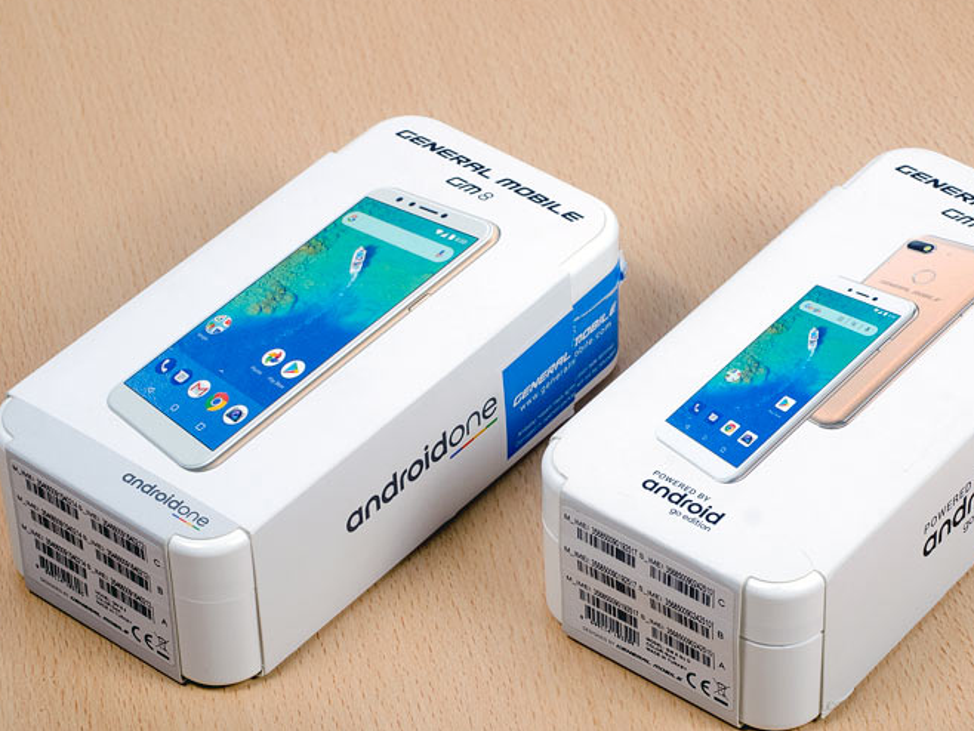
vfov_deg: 16.1
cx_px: 564
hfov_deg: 21.3
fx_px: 2590
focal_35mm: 92
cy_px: 404
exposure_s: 1/250
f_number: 11
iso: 100
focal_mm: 50
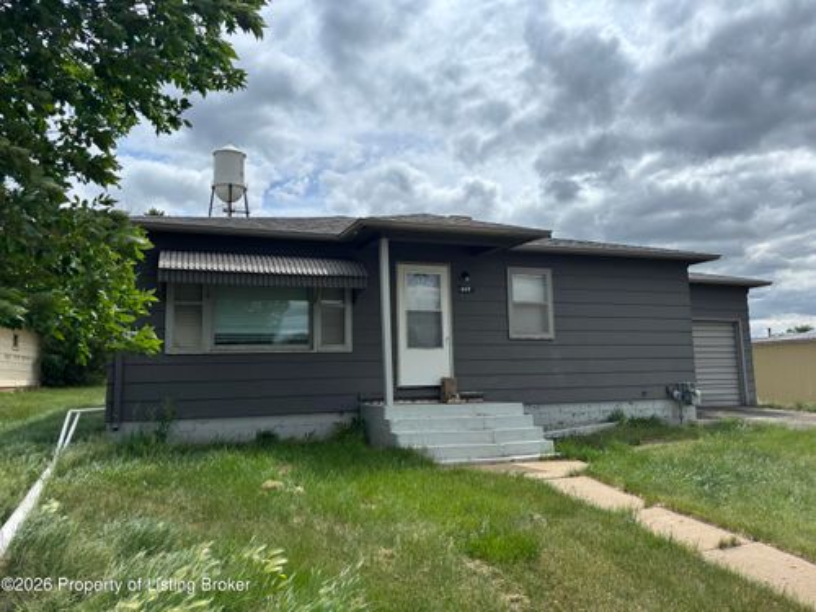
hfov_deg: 67.3
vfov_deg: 53.1
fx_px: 613
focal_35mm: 26
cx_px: 408
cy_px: 306
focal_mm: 5.96
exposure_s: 1/5076
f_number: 1.6
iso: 50
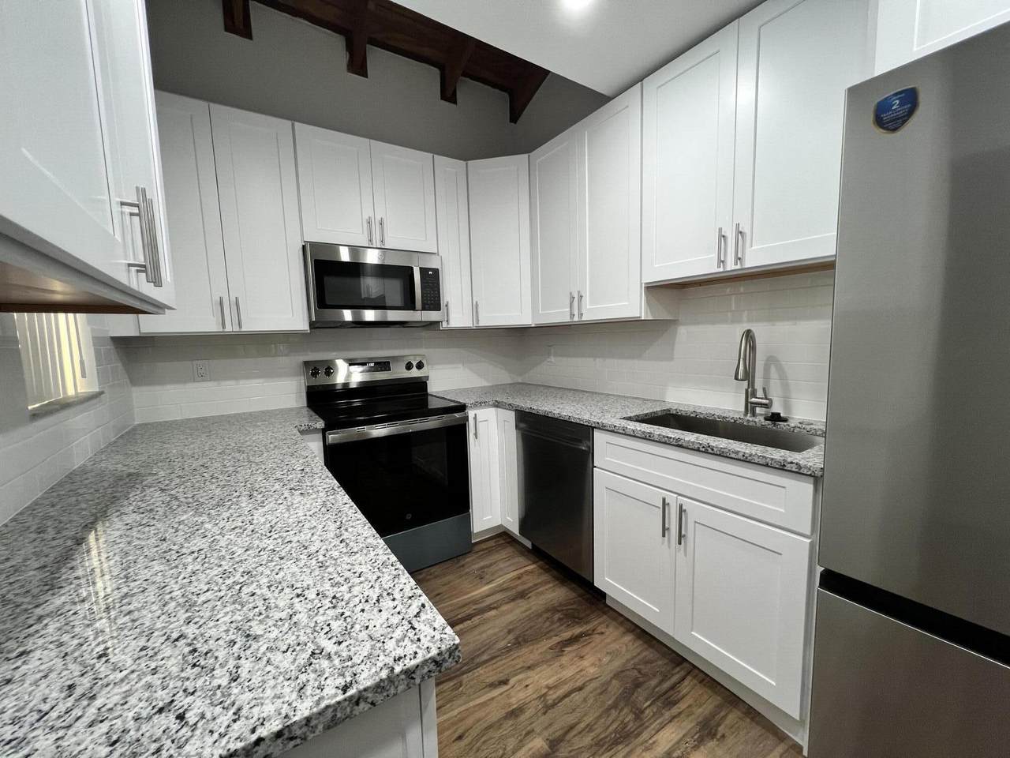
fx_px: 379
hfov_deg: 106.2
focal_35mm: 13
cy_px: 379
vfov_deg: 89.9
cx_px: 505
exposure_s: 1/60
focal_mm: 1.57
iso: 125
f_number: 1.8
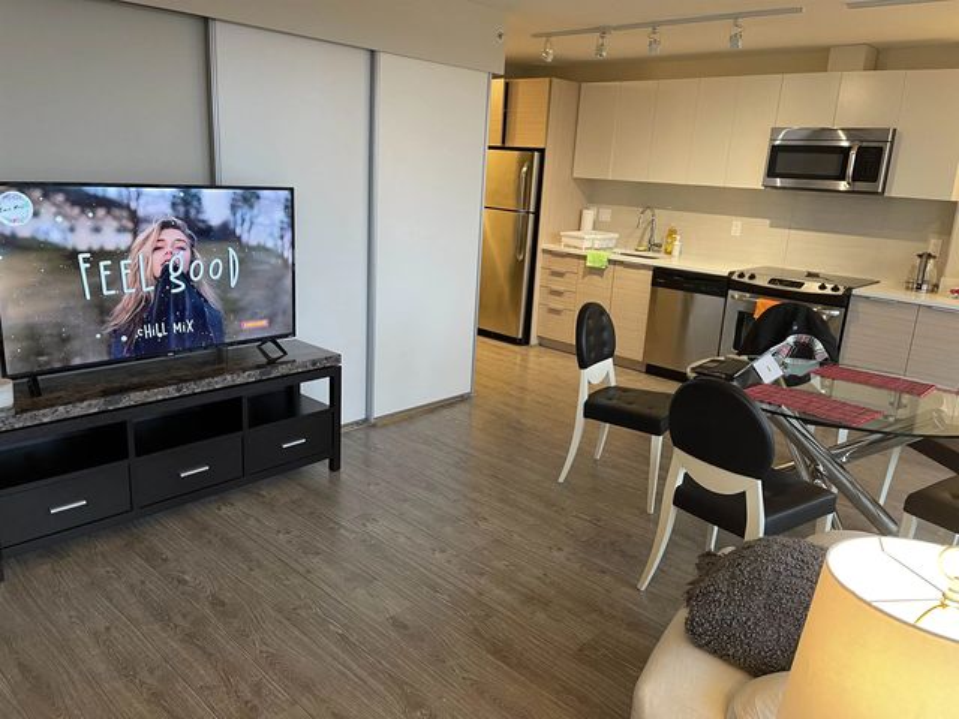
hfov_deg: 67.3
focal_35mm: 26
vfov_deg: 53.1
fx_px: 720
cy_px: 360
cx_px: 480
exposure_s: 1/60
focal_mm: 5.1
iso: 160
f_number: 1.6
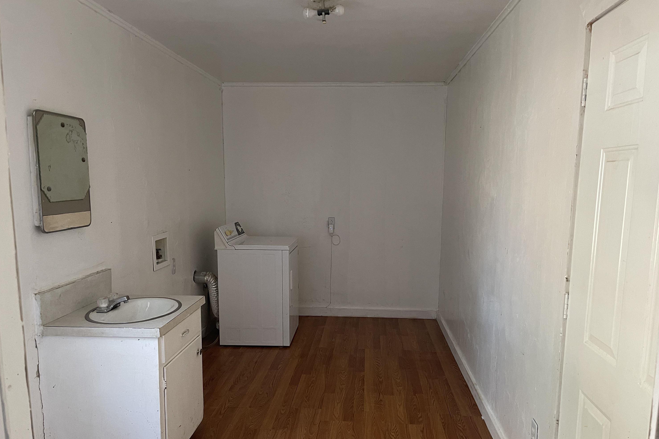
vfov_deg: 46.3
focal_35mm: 28
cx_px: 335
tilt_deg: -9.1
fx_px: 513
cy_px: 250
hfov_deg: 65.5
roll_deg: -2.1
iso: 200
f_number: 1.6
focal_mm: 5.1
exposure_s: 1/60
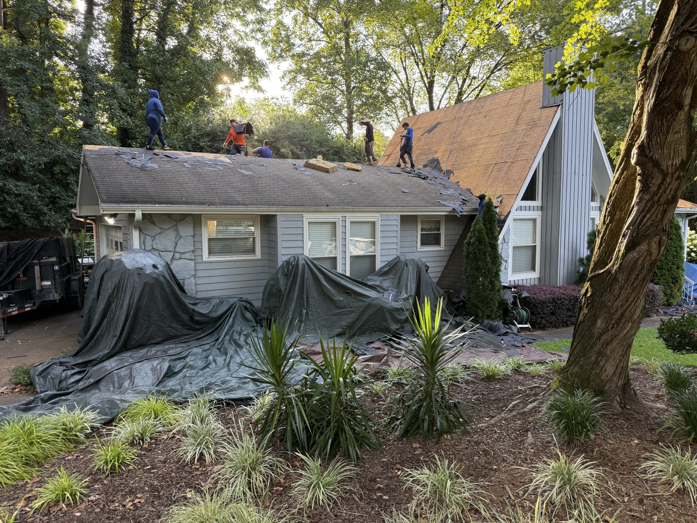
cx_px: 348
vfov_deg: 56.8
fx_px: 483
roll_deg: +0.0
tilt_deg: -4.3
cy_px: 262
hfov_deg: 71.6
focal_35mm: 24
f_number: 1.78
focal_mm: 6.76
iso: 160
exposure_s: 1/234
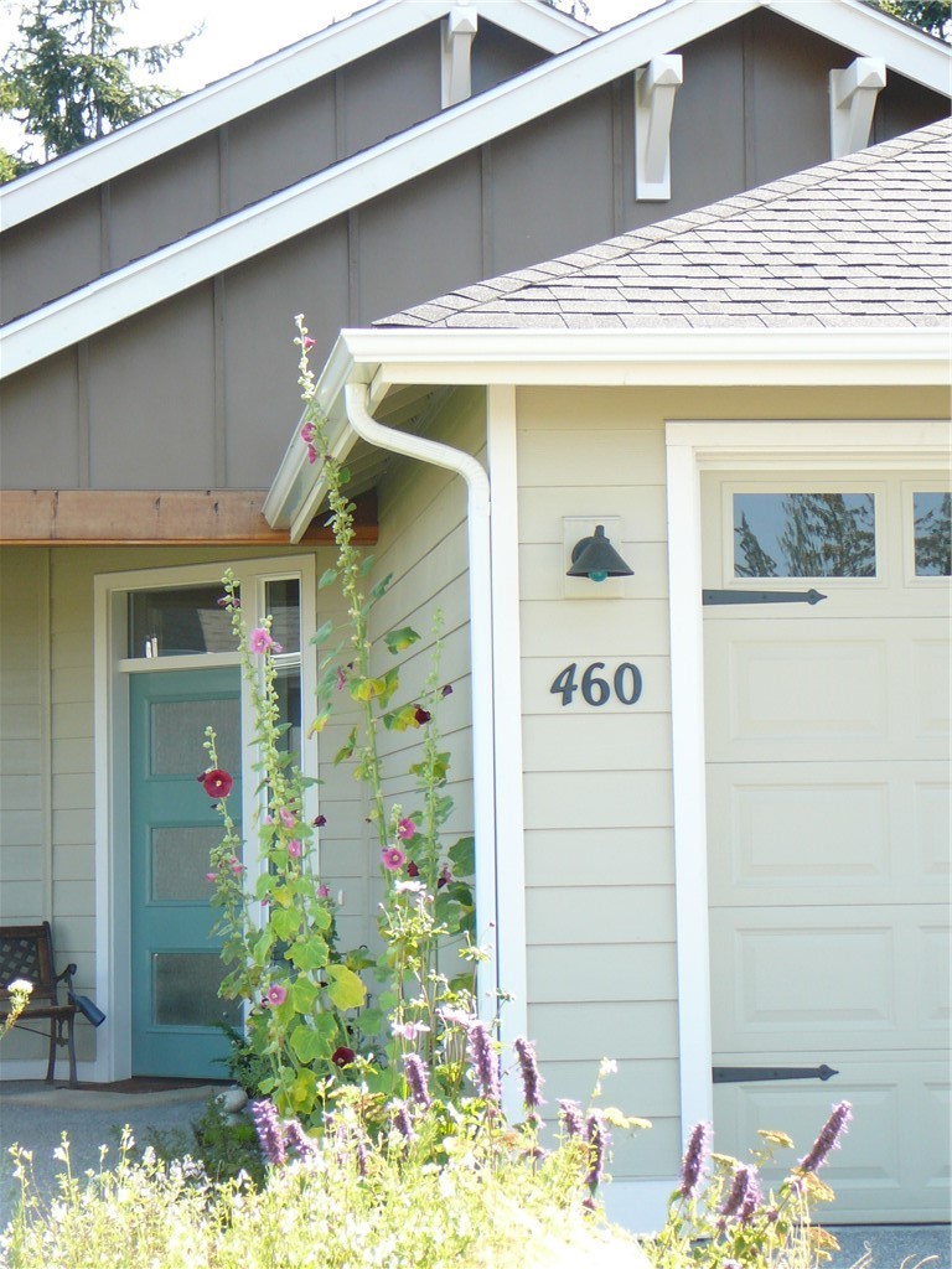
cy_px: 634
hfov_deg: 17.0
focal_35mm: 87
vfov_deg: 22.5
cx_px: 476
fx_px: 3190
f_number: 3.8
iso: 80
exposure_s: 1/125
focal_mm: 13
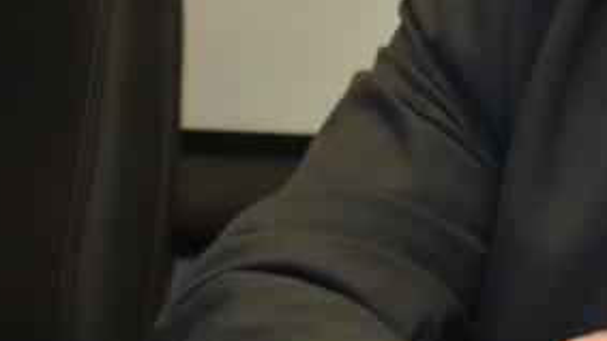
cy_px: -61
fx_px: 3476
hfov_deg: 9.6
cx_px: 1030
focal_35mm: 216
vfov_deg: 5.6
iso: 900
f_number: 4.8
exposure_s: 1/125
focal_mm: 38
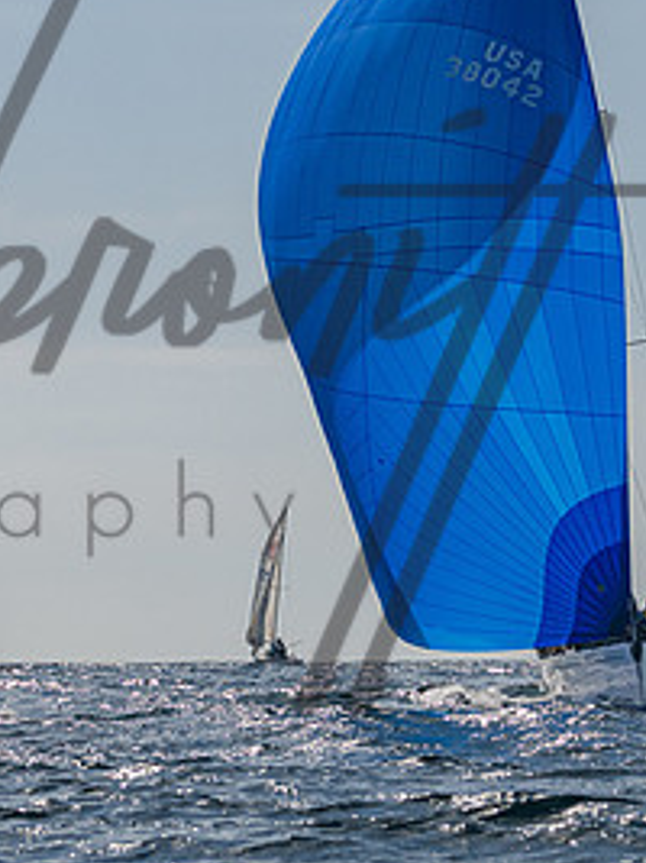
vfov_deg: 6.5
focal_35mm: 305
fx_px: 7595
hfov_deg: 4.9
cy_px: 349
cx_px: 224
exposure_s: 1/6400
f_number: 6.3
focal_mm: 125
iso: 320
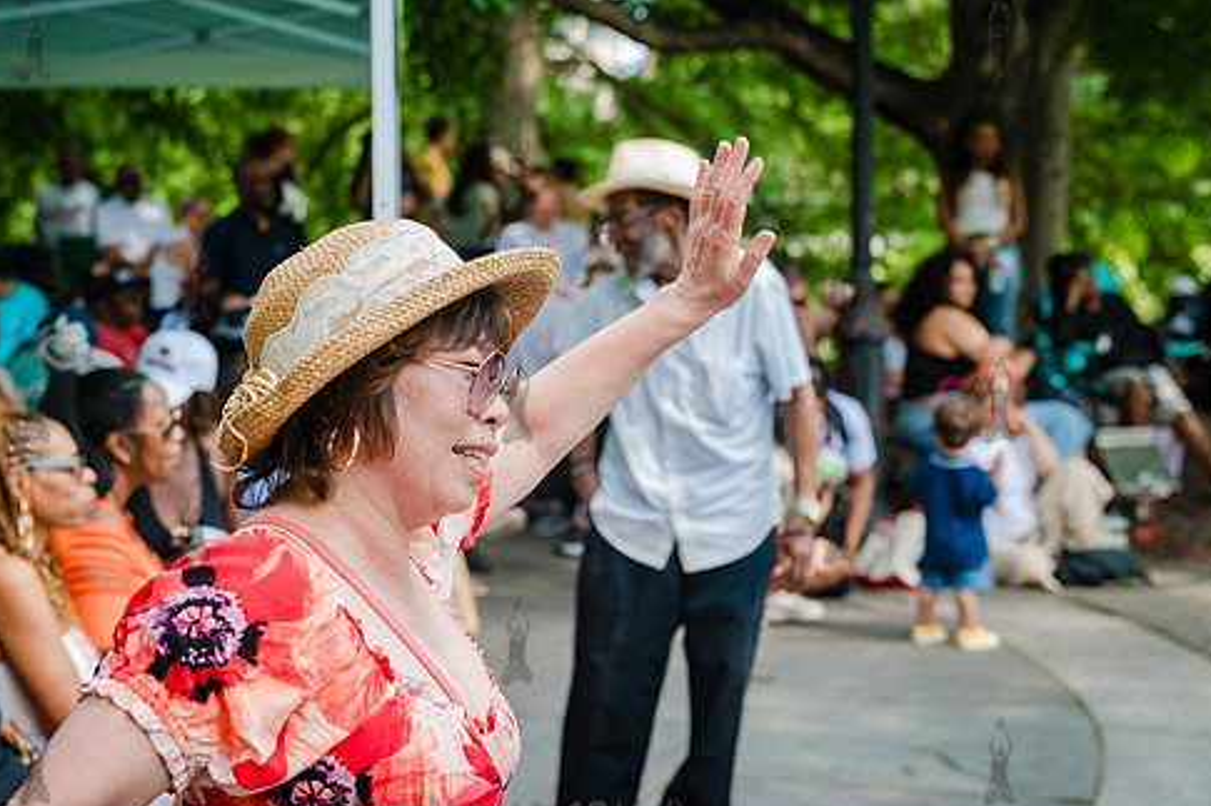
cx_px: 485
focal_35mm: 71
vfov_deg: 19.2
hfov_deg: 28.4
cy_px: 397
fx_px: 2387
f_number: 4
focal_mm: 53
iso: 640
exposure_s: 1/500
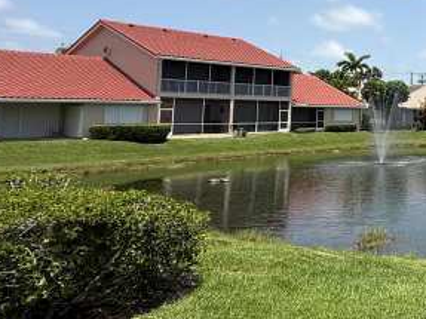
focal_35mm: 39
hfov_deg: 34.3
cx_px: 552
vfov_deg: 35.9
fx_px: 480
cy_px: 79
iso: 50
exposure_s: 1/2717
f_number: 2.2
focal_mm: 2.22
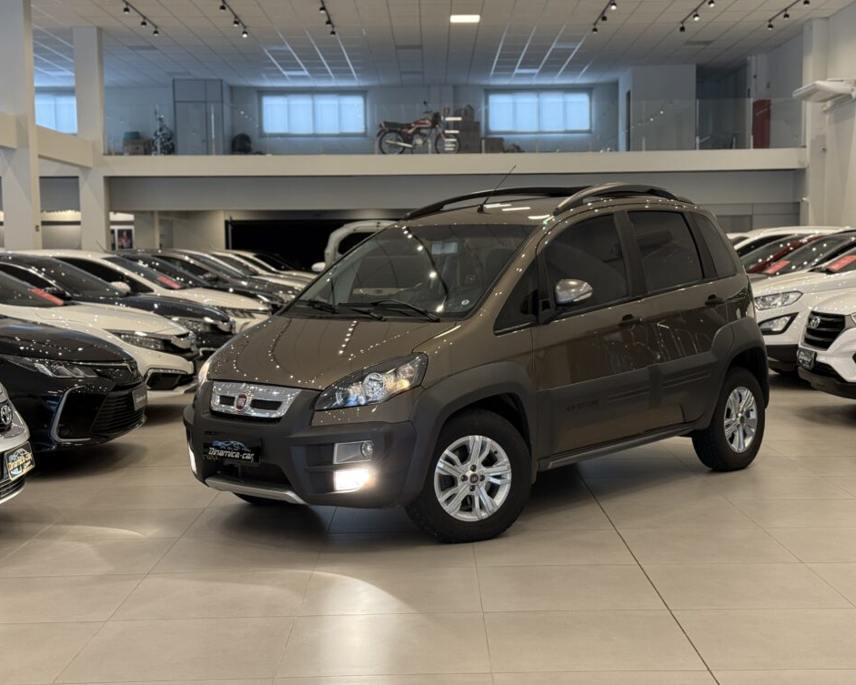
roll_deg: +0.3
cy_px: 347
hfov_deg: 36.6
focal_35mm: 51
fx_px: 1292
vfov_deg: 29.7
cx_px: 456
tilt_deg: -4.4
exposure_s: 1/60
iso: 160
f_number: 1.78
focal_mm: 6.76
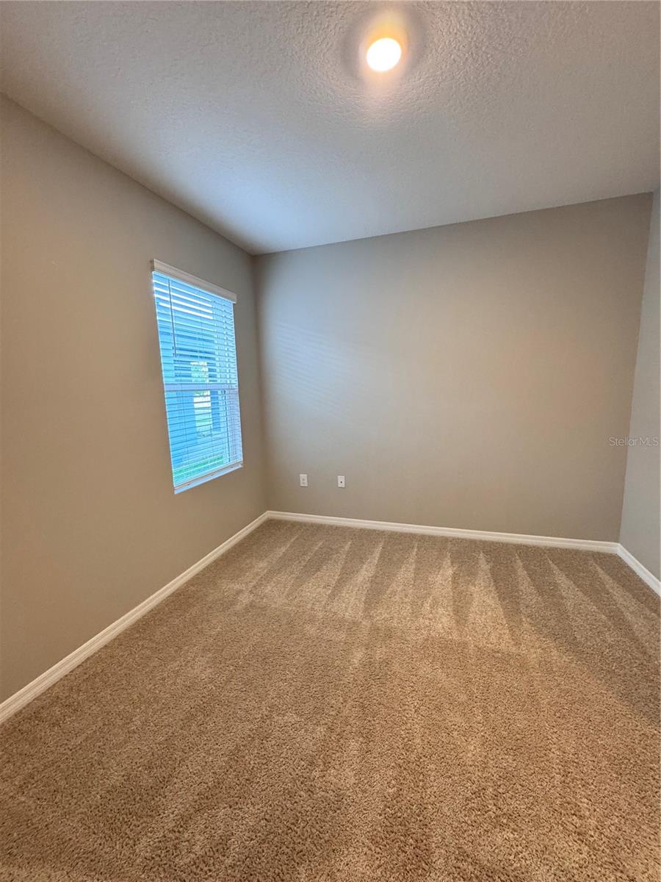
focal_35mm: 14
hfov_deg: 85.7
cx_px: 330
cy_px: 441
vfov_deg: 102.1
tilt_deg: -9.1
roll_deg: +2.3
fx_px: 356
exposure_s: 1/60
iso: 250
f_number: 2.2
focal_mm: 2.22
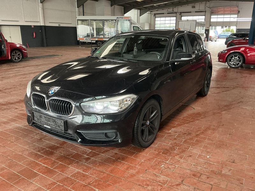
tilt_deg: -14.6
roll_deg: -1.2
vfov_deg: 49.7
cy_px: 96
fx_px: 206
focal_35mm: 28
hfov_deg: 63.4
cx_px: 128
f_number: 1.8
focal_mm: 3
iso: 125
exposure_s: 1/59
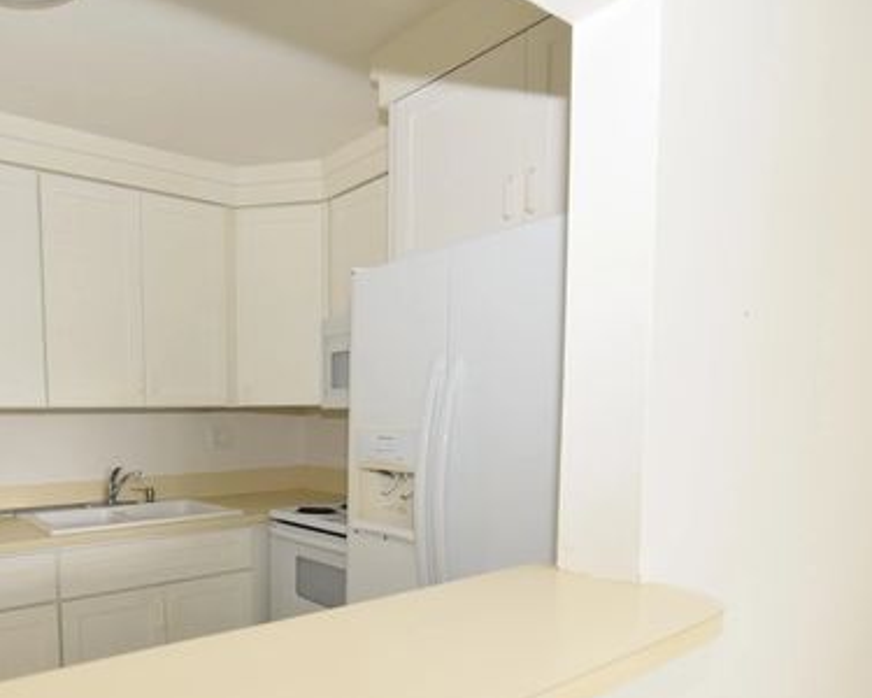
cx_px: 258
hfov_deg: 67.4
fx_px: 619
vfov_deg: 57.0
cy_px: 485
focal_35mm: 24
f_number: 3.2
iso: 800
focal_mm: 15
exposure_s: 1/60
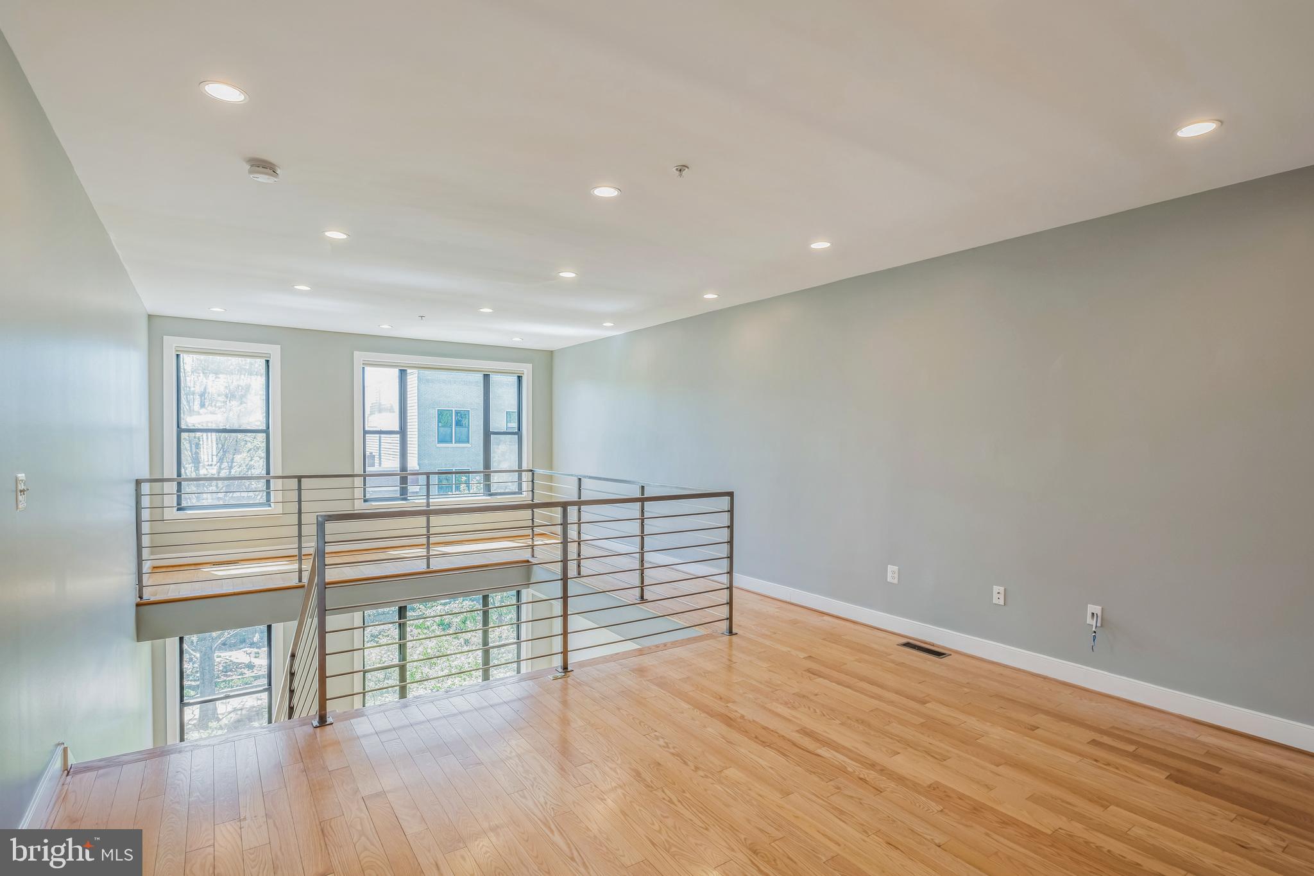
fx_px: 620
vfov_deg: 70.4
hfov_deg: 93.3
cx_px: 657
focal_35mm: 17
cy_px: 438
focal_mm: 11
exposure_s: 1/13
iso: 125
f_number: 7.1
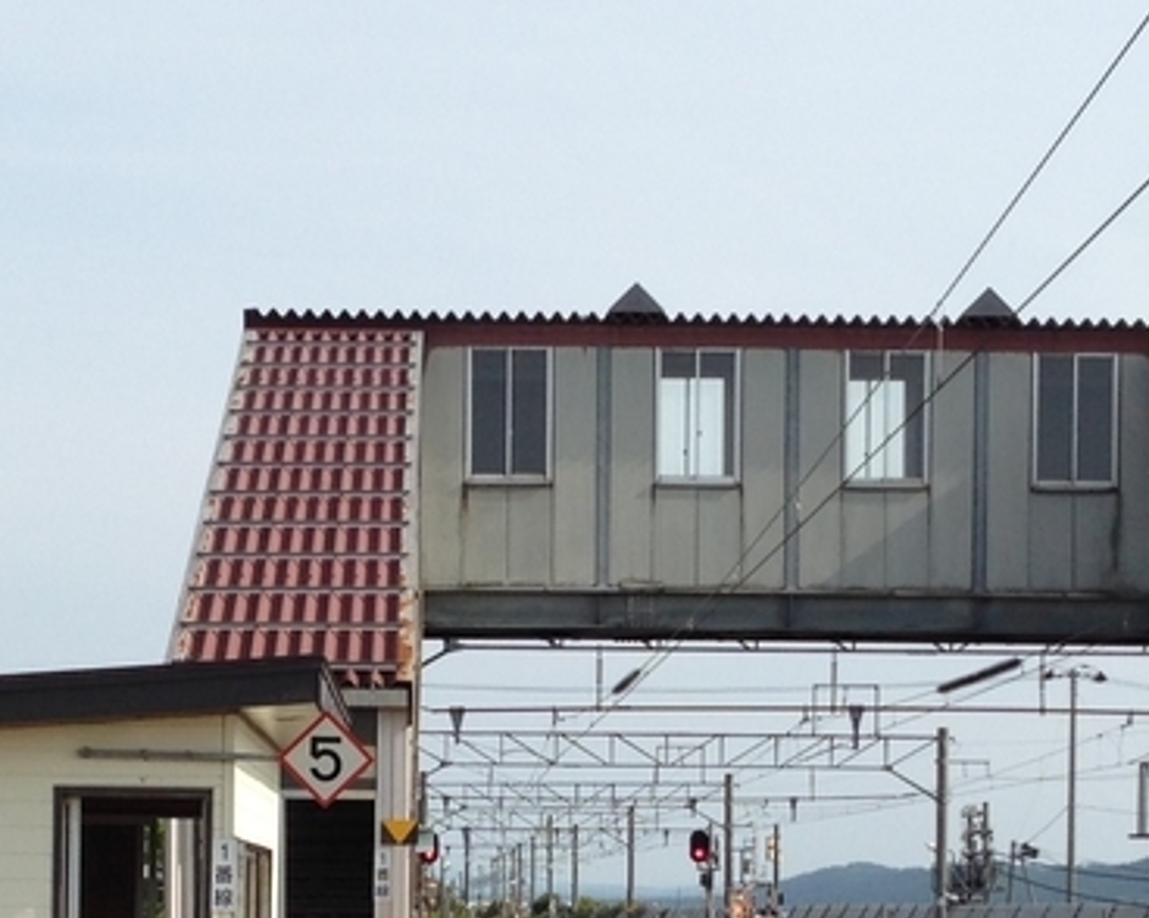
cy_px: 924
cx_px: 543
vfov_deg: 14.4
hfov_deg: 18.3
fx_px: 3569
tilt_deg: -1.4
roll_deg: +1.1
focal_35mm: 105
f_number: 2.4
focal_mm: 4.12
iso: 50
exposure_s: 1/1232
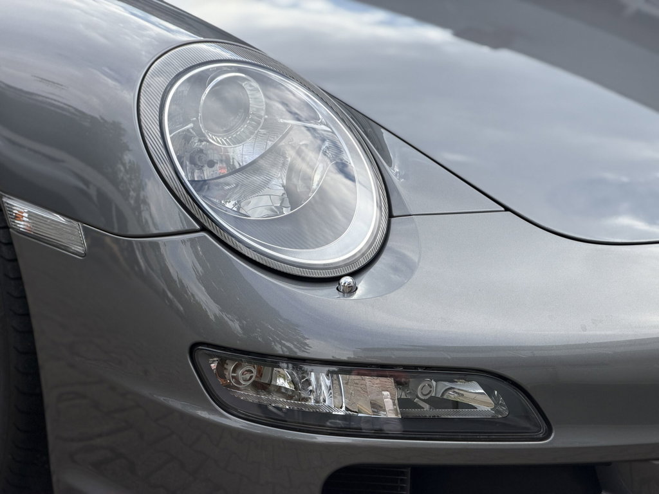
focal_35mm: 100
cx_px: 330
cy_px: 247
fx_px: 1904
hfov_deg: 19.6
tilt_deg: -15.5
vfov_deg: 14.8
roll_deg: -2.1
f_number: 2.8
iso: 50
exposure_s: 1/370
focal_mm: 16.89
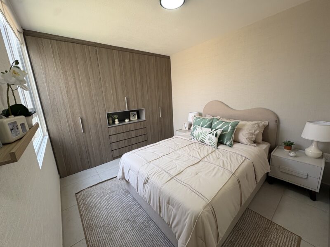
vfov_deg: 85.7
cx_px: 165
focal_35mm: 14
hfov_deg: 102.1
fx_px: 133
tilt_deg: -12.0
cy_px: 124
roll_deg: +3.9
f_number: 2.2
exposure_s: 1/99
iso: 80
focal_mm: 2.22
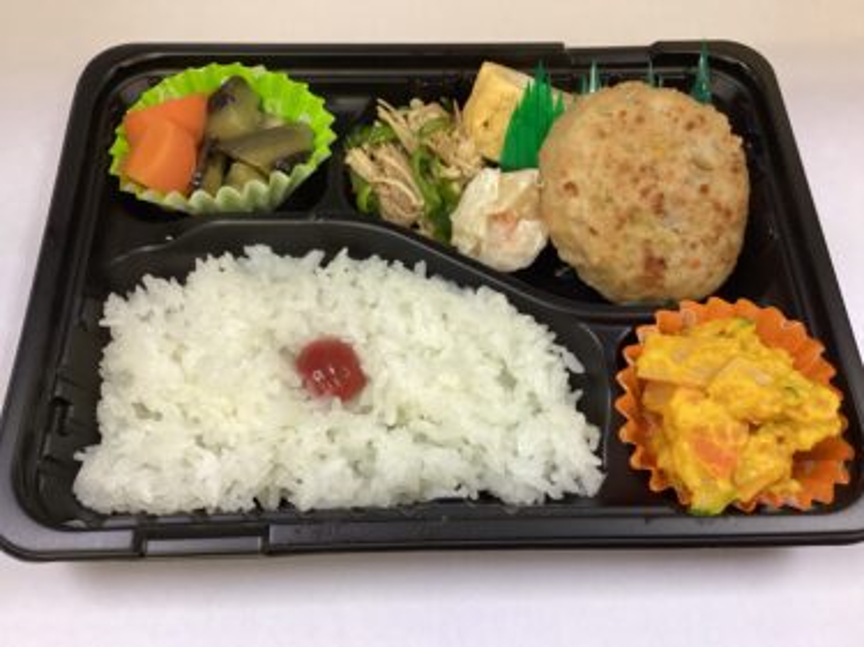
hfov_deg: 58.4
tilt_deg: -63.7
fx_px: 773
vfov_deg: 45.4
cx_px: 432
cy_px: 324
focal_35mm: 31
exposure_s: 1/50
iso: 125
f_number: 2.4
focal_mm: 3.3
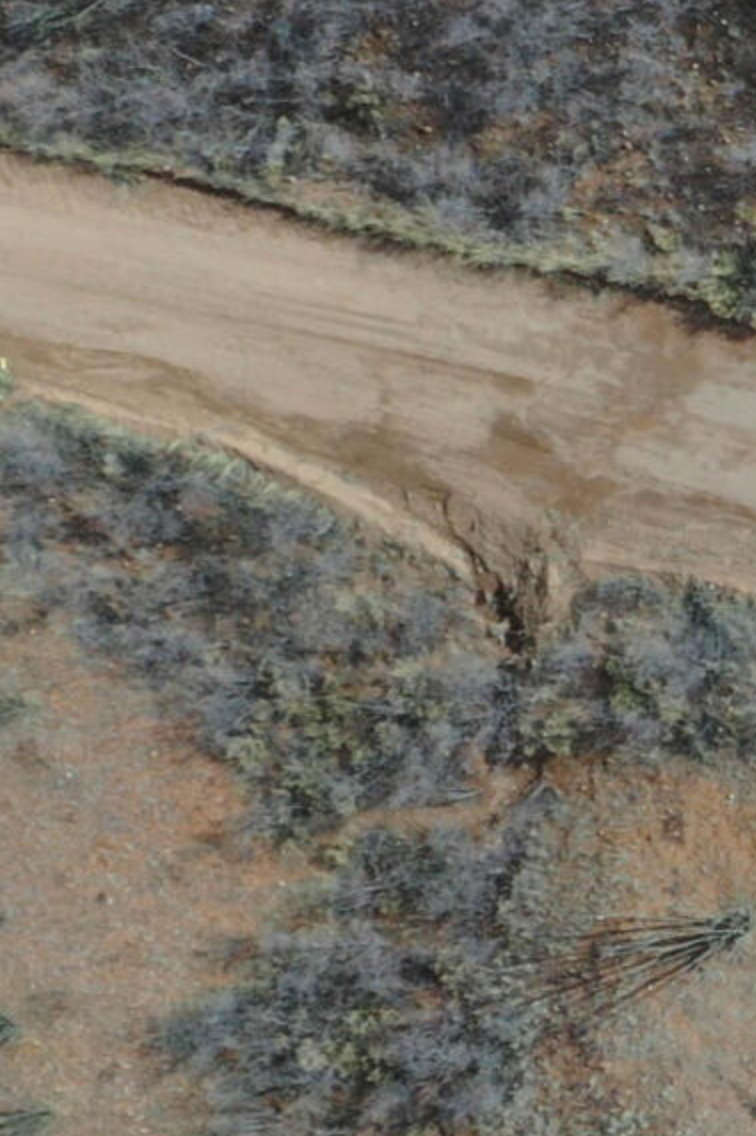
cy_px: 750
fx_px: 4667
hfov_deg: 7.1
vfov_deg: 13.9
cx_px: 2968
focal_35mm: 148
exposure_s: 1/160
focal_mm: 10.26
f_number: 10
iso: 100
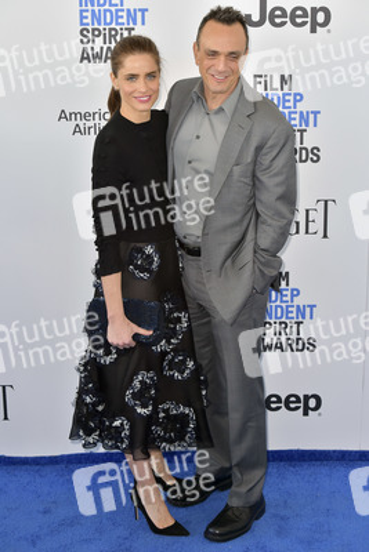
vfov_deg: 28.8
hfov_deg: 19.5
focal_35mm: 70
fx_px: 1075
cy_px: 276
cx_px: 184
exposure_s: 1/320
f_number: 6.3
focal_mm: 70
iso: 500
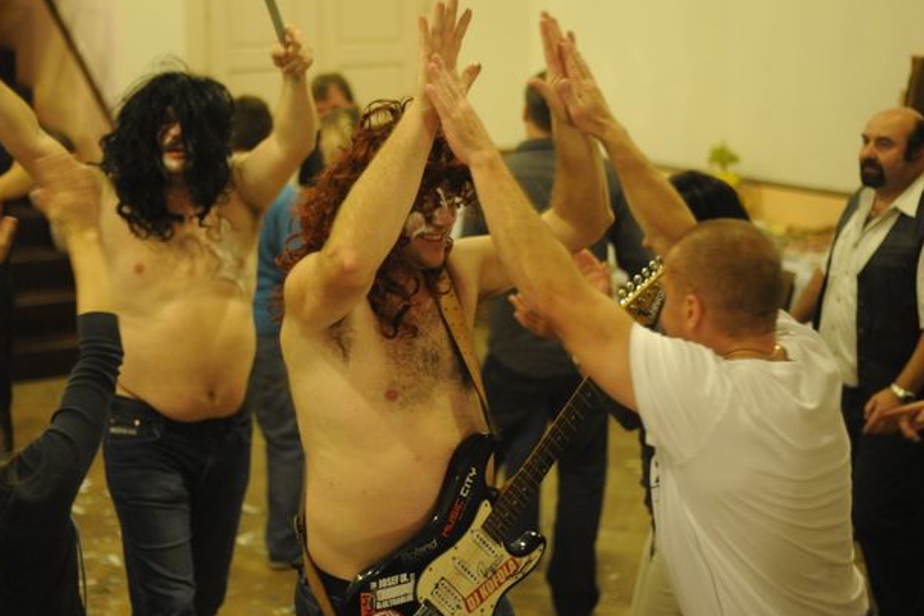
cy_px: 246
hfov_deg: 30.5
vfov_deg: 20.6
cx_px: 418
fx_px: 1694
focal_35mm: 66
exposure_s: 1/100
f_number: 1.8
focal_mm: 50
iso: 3200
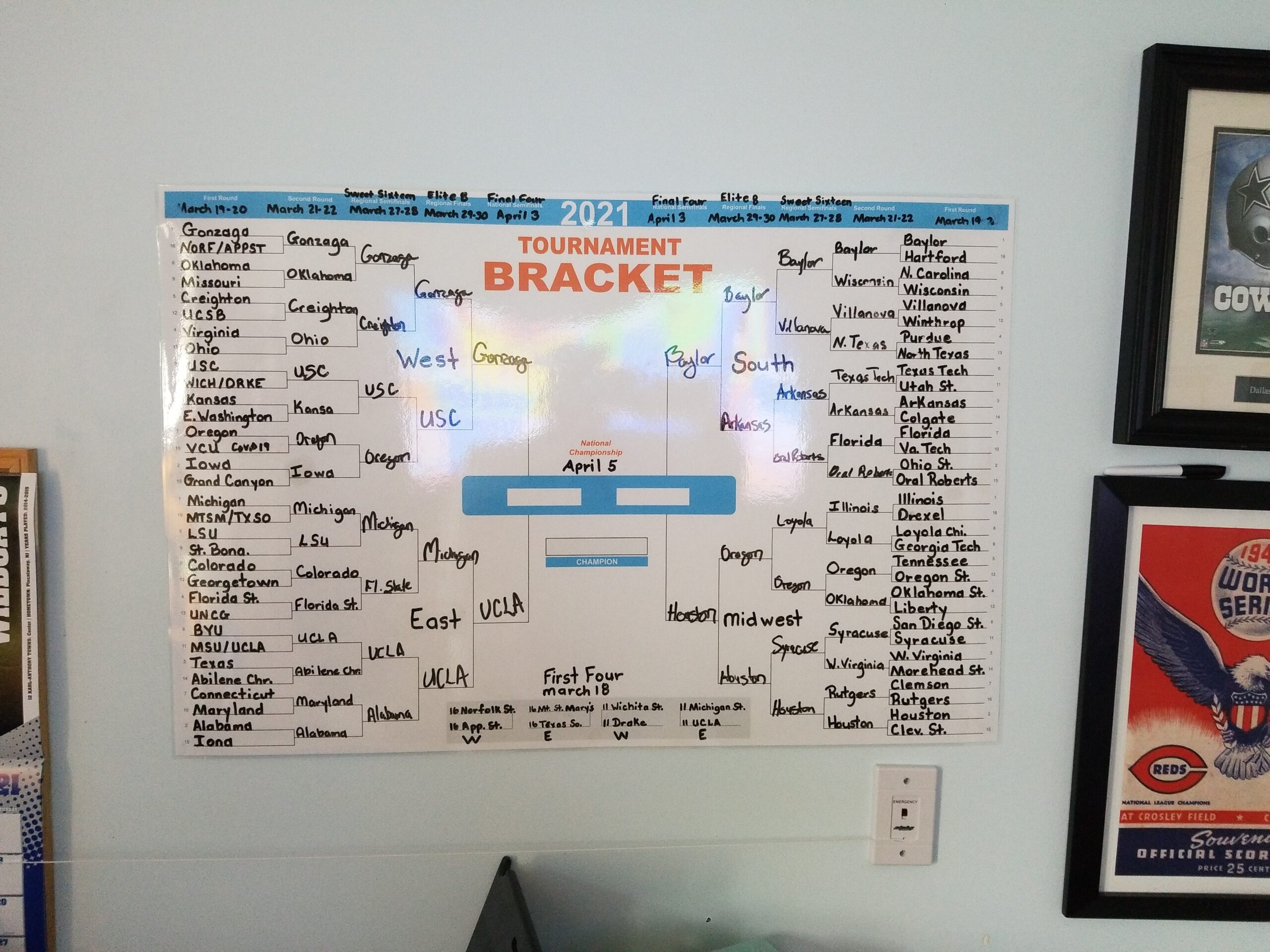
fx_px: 954
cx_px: 635
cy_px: 476
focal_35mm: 26
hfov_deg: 67.3
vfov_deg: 53.1
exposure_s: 1/25
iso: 250
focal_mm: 4.25
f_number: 1.7
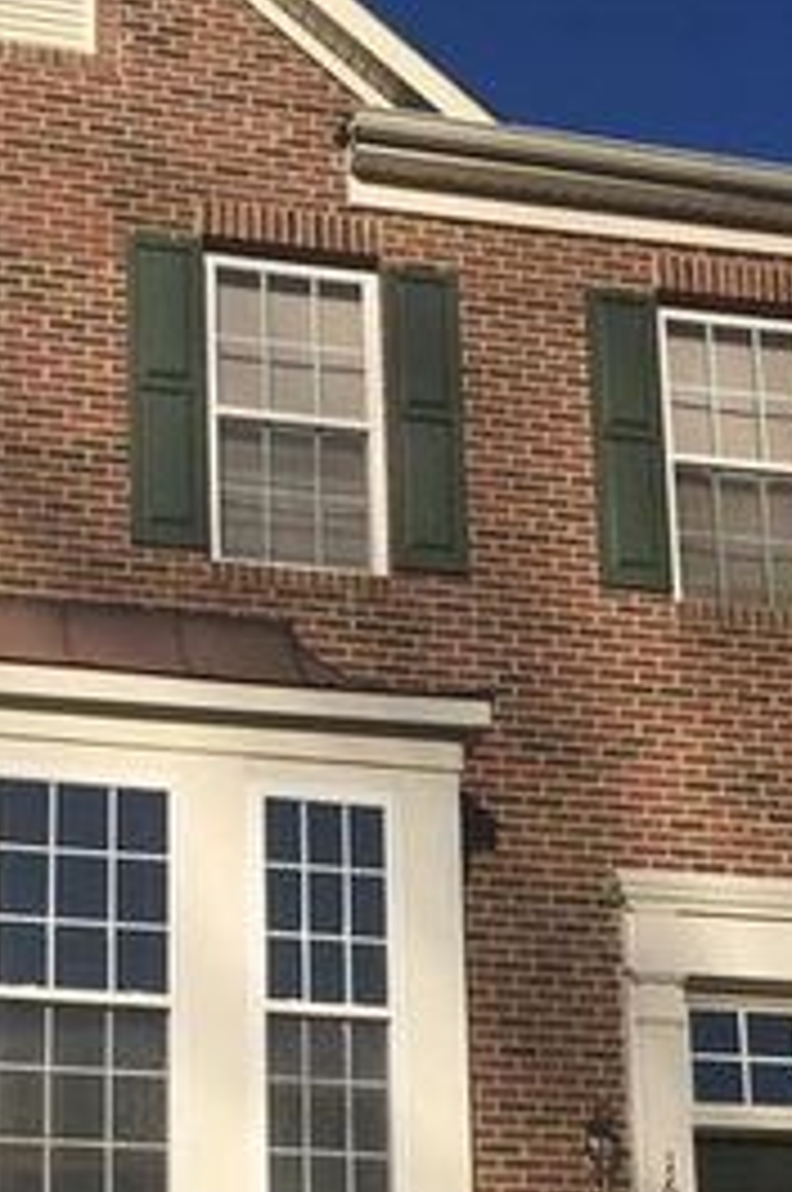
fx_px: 2514
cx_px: 252
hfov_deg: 17.8
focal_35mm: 76
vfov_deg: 25.7
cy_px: 1109
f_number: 2.2
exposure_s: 1/3663
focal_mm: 4.15
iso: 25
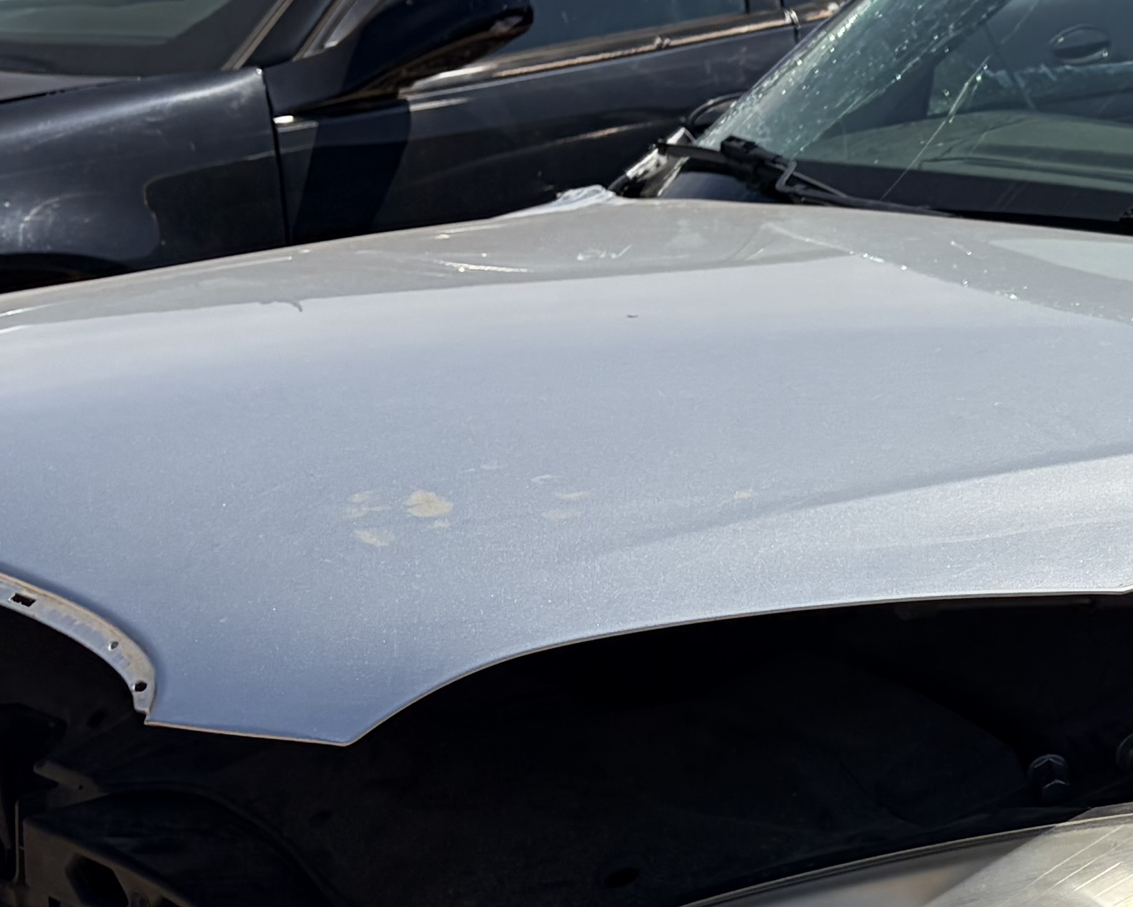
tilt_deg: -14.6
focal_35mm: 87
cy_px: 577
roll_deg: -2.7
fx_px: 2917
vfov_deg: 17.6
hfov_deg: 20.9
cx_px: 1246
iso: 64
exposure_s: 1/7813
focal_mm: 5.96
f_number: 1.6
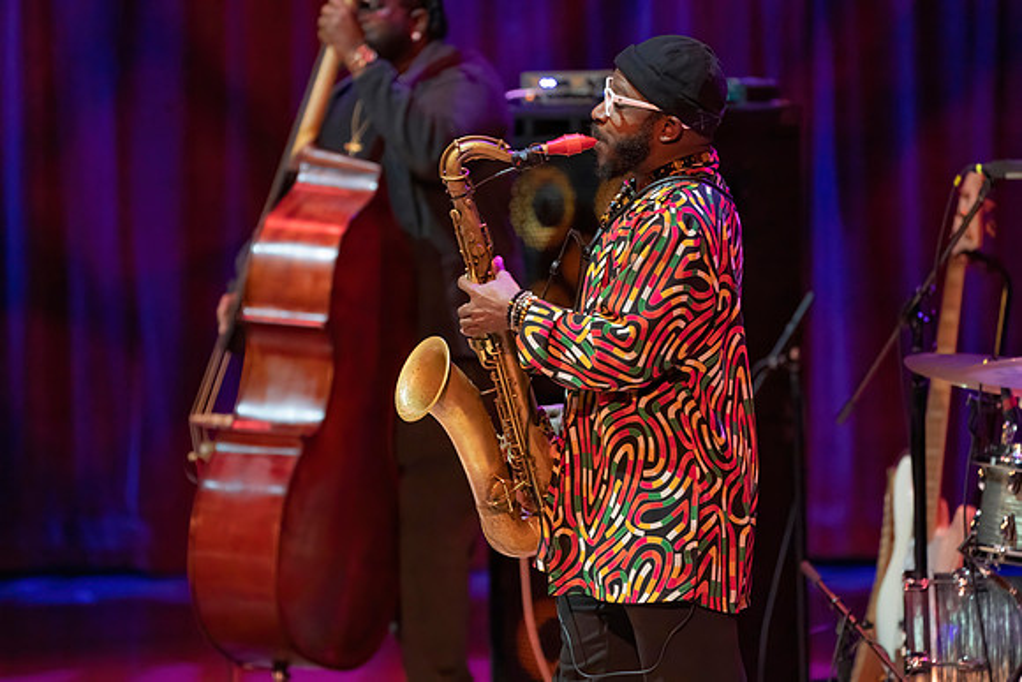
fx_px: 9881
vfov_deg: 4.0
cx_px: 511
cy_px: 341
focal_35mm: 348
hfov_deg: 5.9
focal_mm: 348
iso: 5000
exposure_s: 1/320
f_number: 5.6
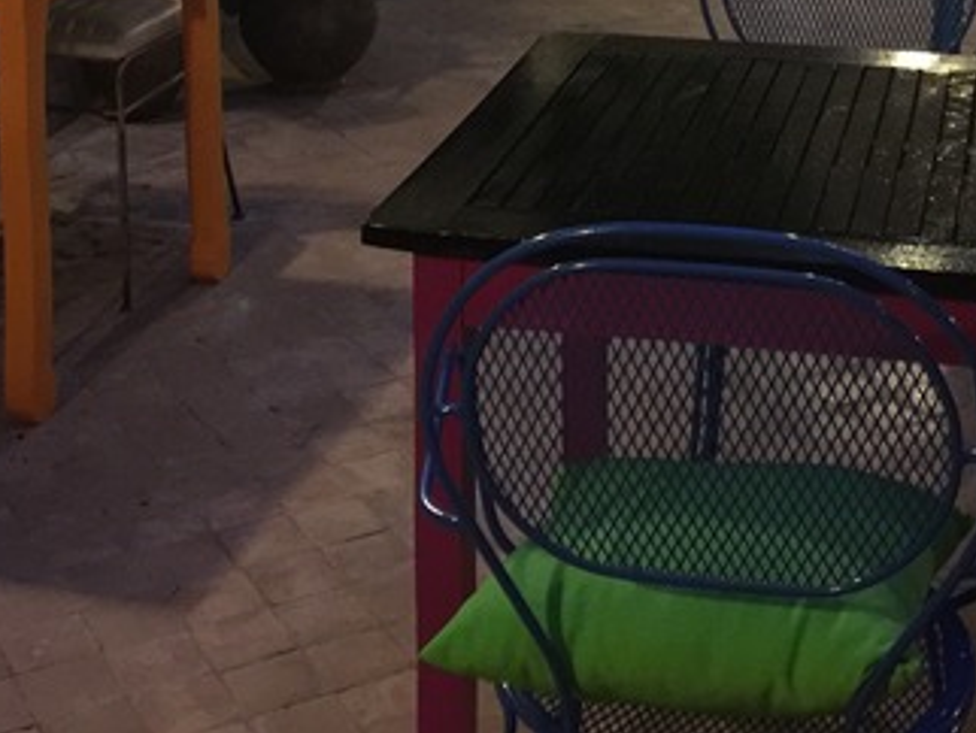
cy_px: -173
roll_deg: +0.0
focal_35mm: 72
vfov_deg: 19.2
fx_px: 2032
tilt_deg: -9.4
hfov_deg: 26.9
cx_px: 637
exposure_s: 1/8
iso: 160
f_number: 2.2
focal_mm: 4.15
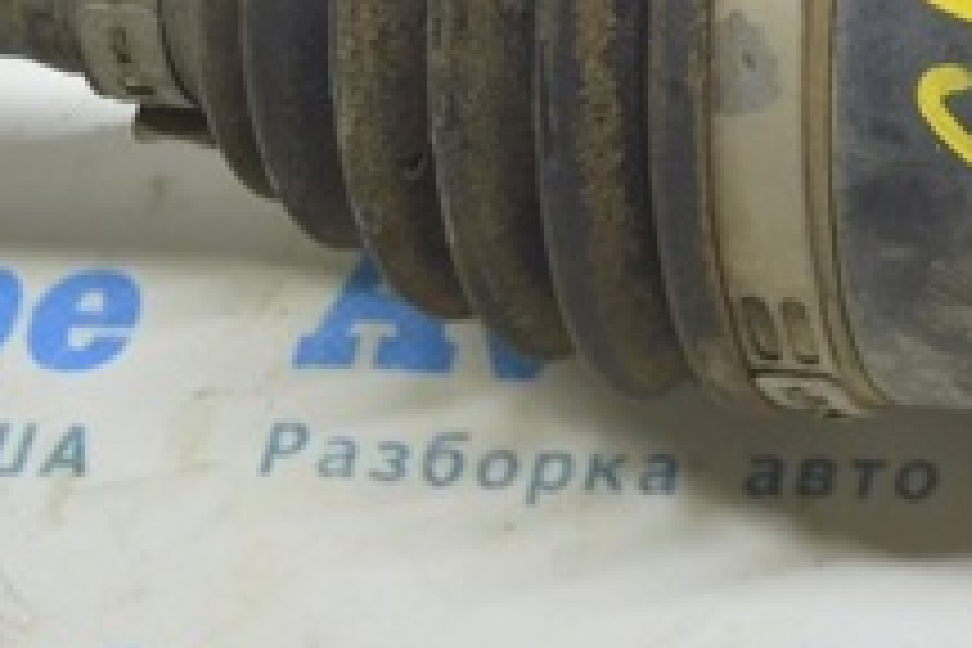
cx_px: 1400
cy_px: -79
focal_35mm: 155
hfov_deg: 12.6
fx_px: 4198
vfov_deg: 8.7
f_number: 5.6
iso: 400
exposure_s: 1/20
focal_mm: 35
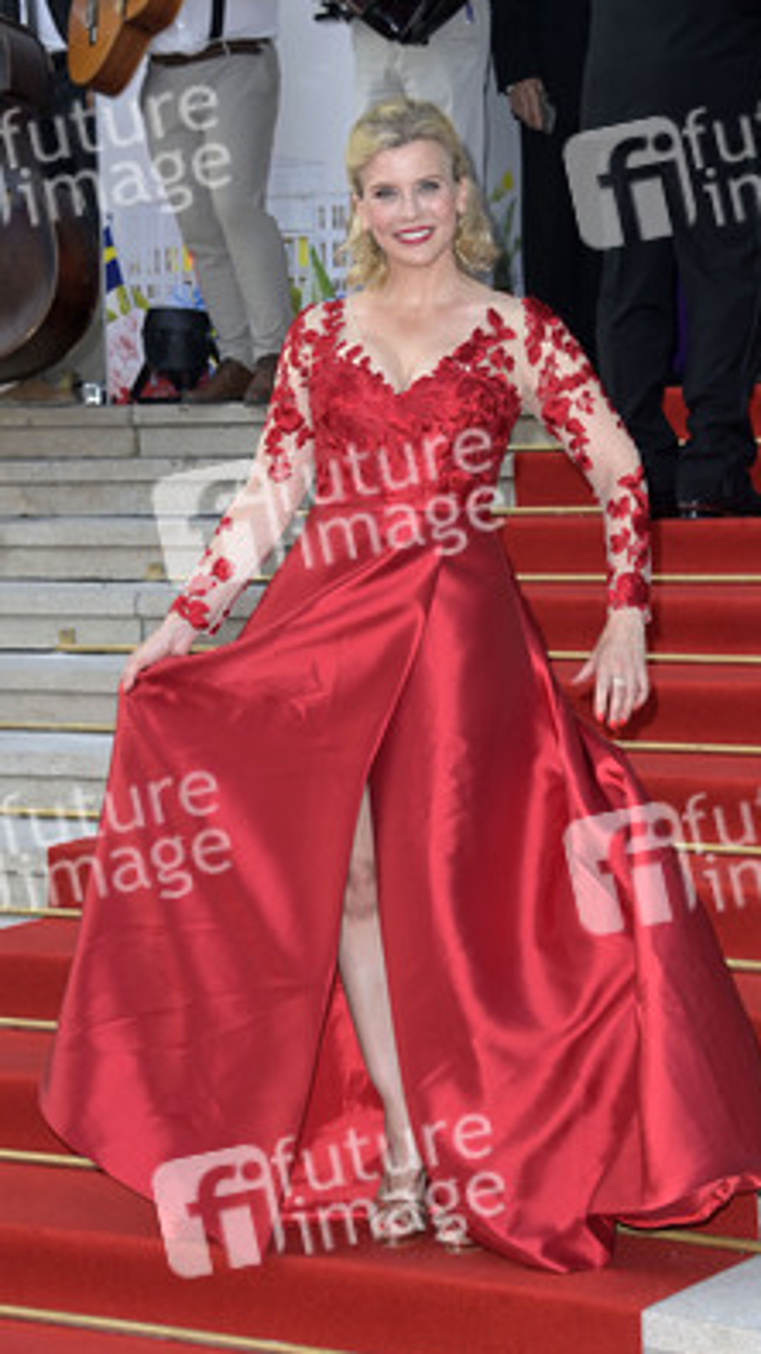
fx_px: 3123
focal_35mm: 87
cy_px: 682
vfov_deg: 24.5
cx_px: 428
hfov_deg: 13.9
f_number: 6.3
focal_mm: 82
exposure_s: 1/250
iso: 800
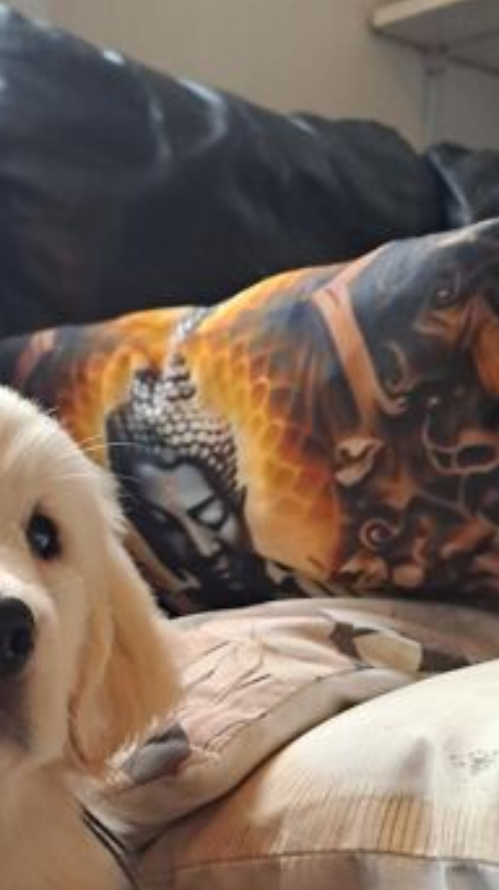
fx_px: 1201
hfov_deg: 22.4
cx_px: -21
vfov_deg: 37.8
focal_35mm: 51
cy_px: 809
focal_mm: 4.65
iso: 250
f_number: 1.8
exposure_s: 1/50
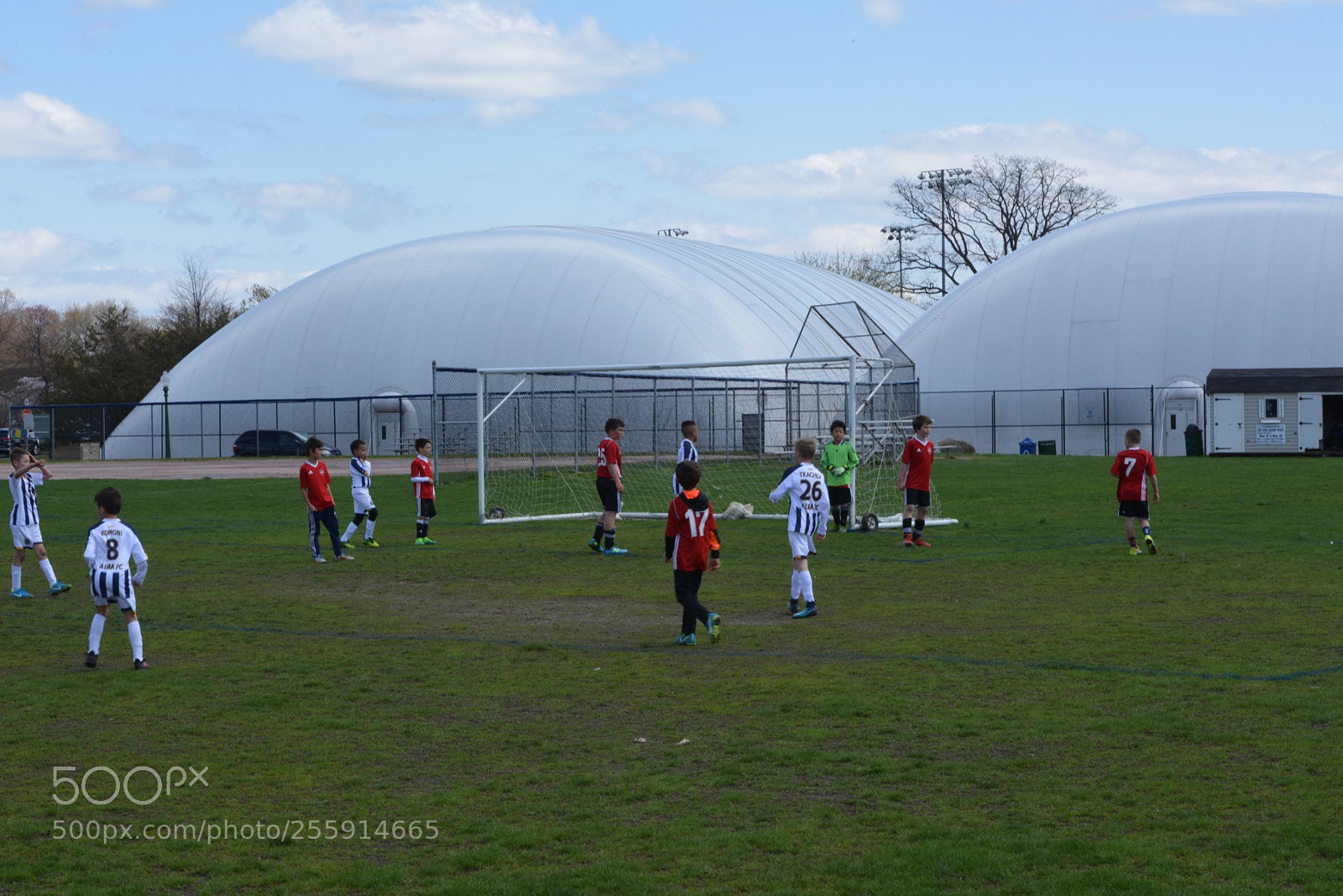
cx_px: 672
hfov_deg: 28.8
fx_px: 2611
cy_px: 448
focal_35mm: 70
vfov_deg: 19.5
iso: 320
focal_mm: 70
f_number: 22
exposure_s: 1/80
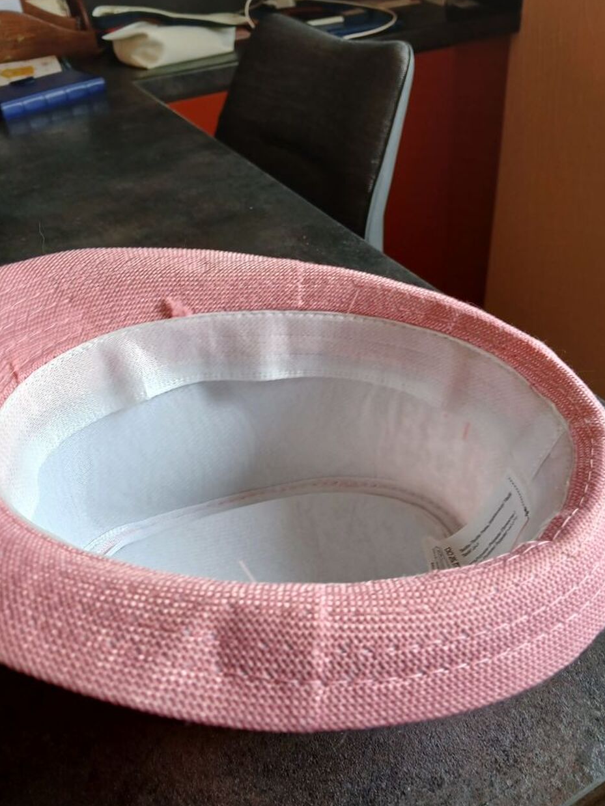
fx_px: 652
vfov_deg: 63.4
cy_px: 389
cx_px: 315
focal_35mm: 28
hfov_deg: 49.7
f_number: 1.8
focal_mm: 3.98
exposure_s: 1/50
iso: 40
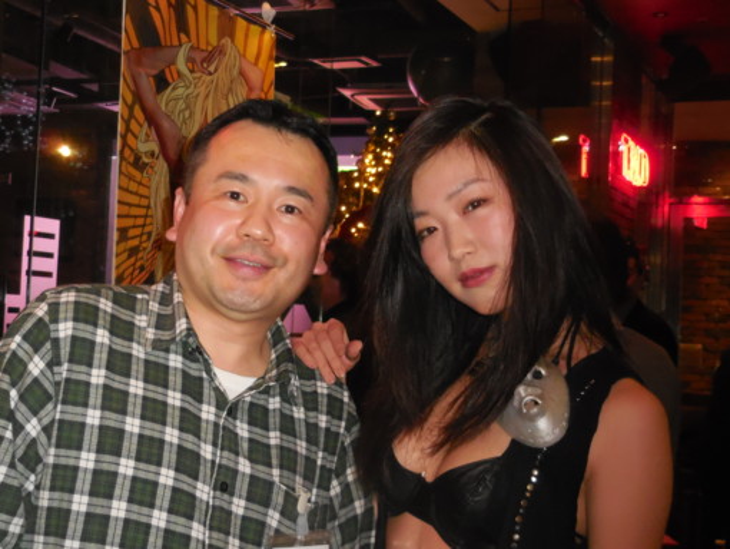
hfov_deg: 36.8
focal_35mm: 52
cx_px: 365
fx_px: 1097
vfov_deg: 28.1
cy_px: 274
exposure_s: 1/60
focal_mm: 9.4
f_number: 4.3
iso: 1250
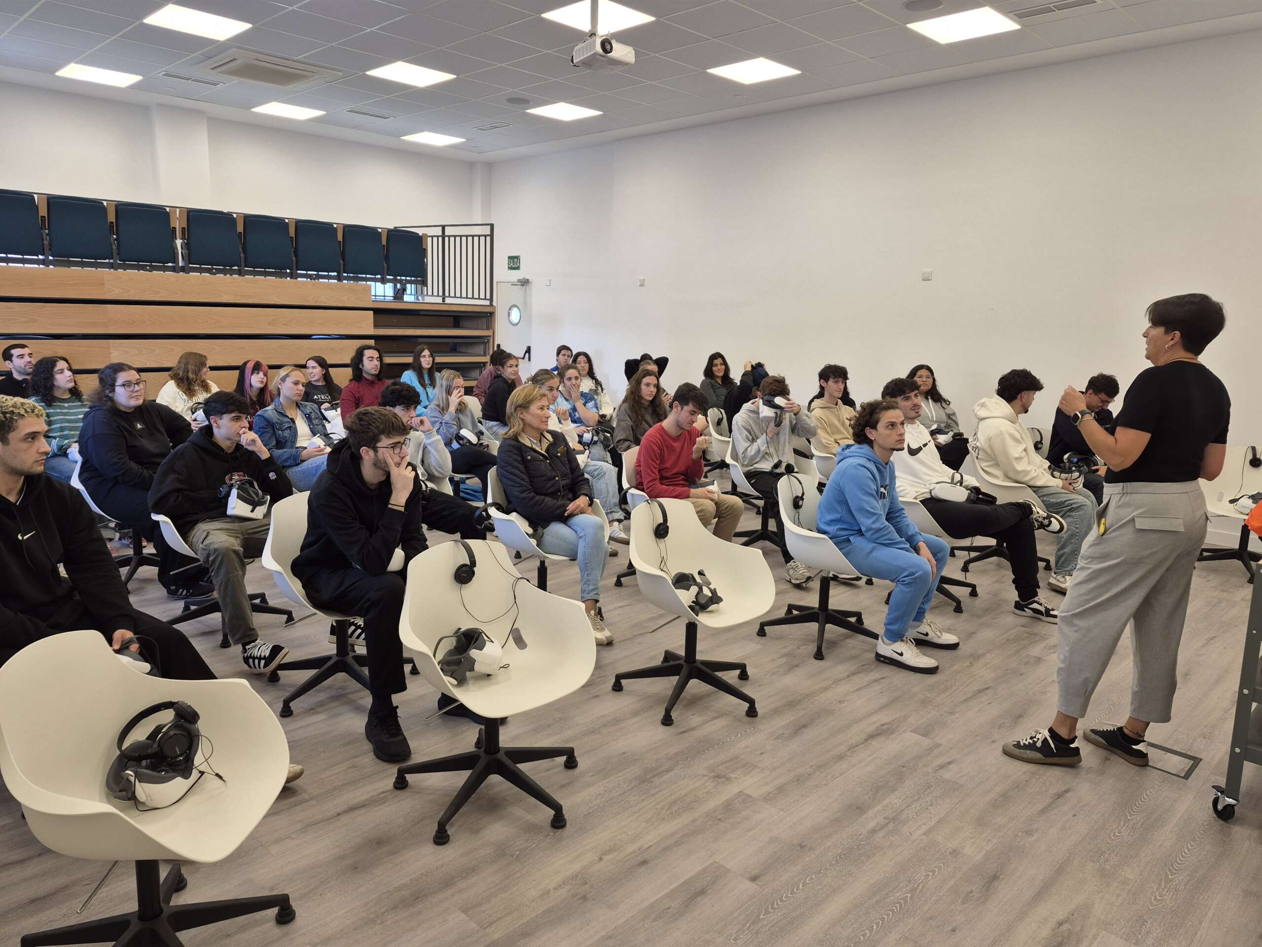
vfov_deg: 58.9
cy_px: 474
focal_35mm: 23
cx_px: 631
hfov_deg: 73.9
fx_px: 839
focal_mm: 5.4
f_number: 1.8
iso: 64
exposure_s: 1/100
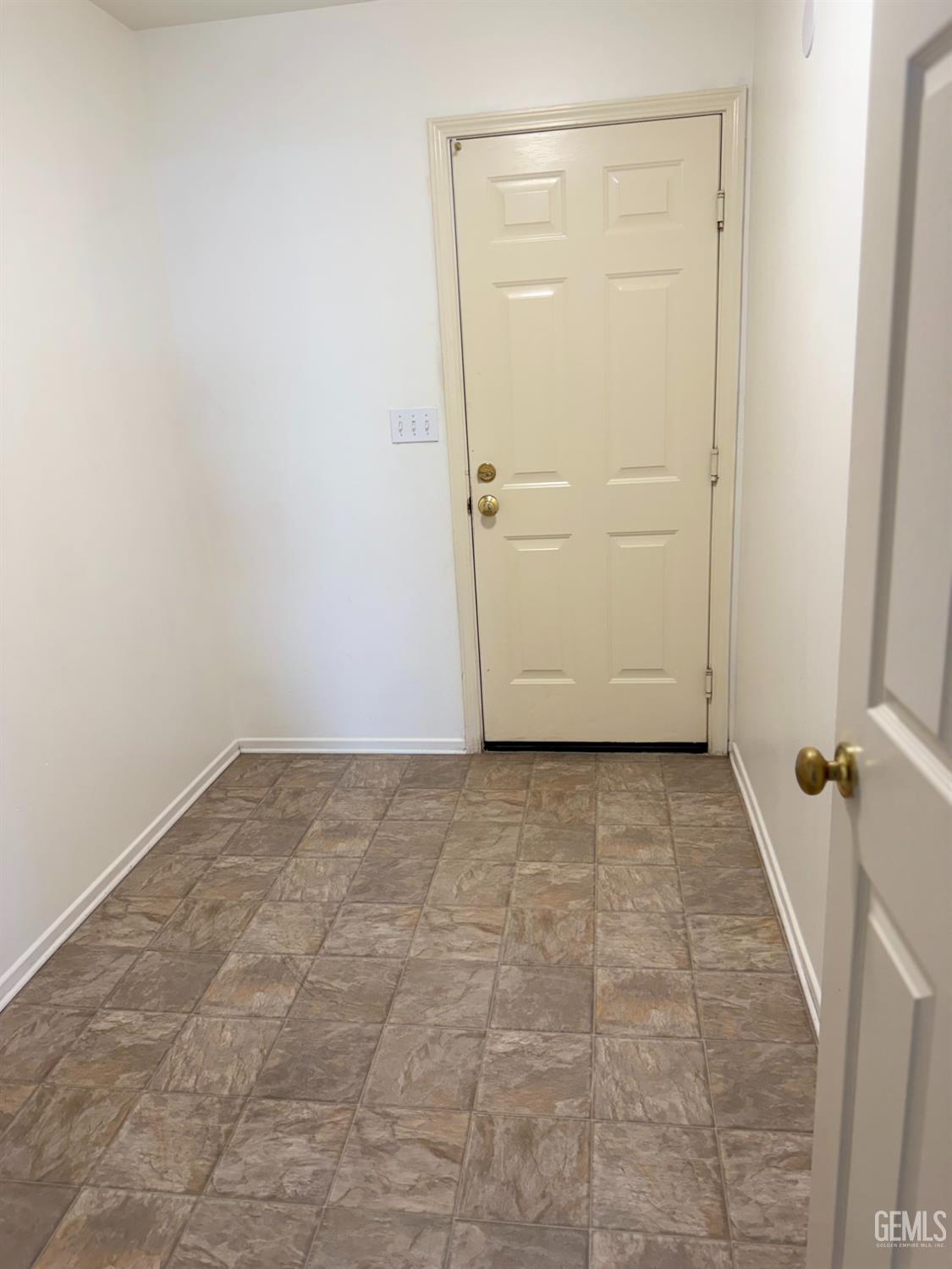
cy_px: 634
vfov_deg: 71.6
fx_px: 880
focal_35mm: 24
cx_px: 476
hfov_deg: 56.8
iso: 125
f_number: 1.78
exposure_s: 1/120
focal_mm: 6.76
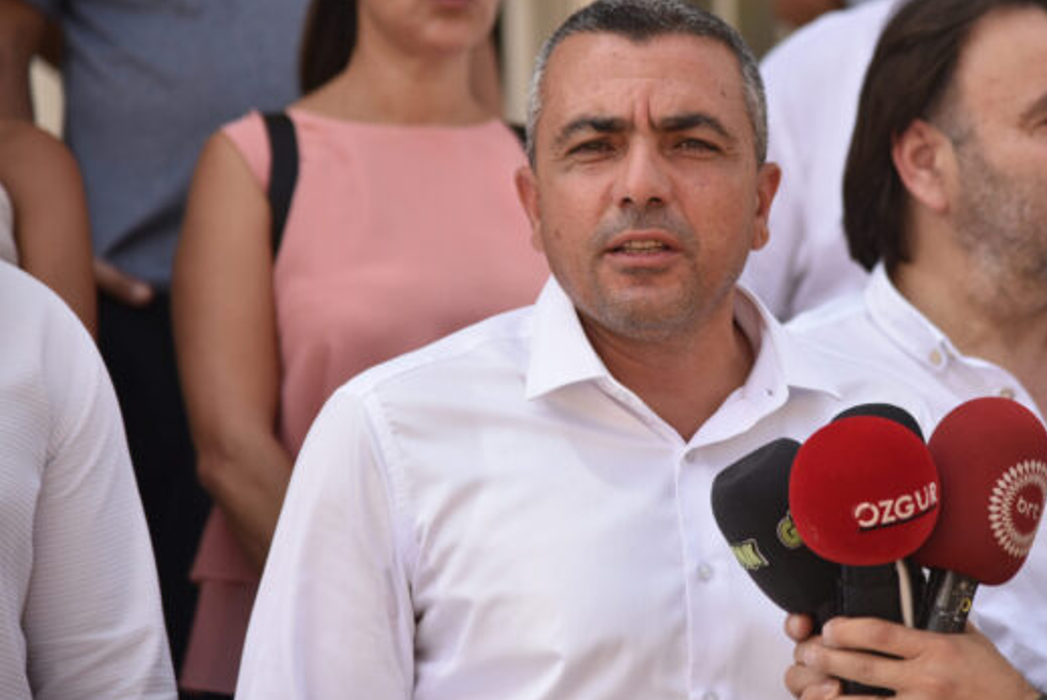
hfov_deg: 12.7
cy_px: 241
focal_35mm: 161
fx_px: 4686
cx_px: 670
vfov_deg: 8.5
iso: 800
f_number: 4
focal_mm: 120
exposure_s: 1/2000
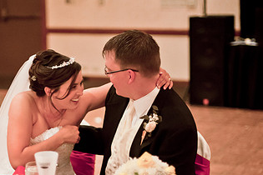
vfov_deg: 14.8
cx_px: 88
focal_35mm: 92
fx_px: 672
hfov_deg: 22.1
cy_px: 120
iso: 3200
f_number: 1.4
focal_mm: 50
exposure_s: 1/60
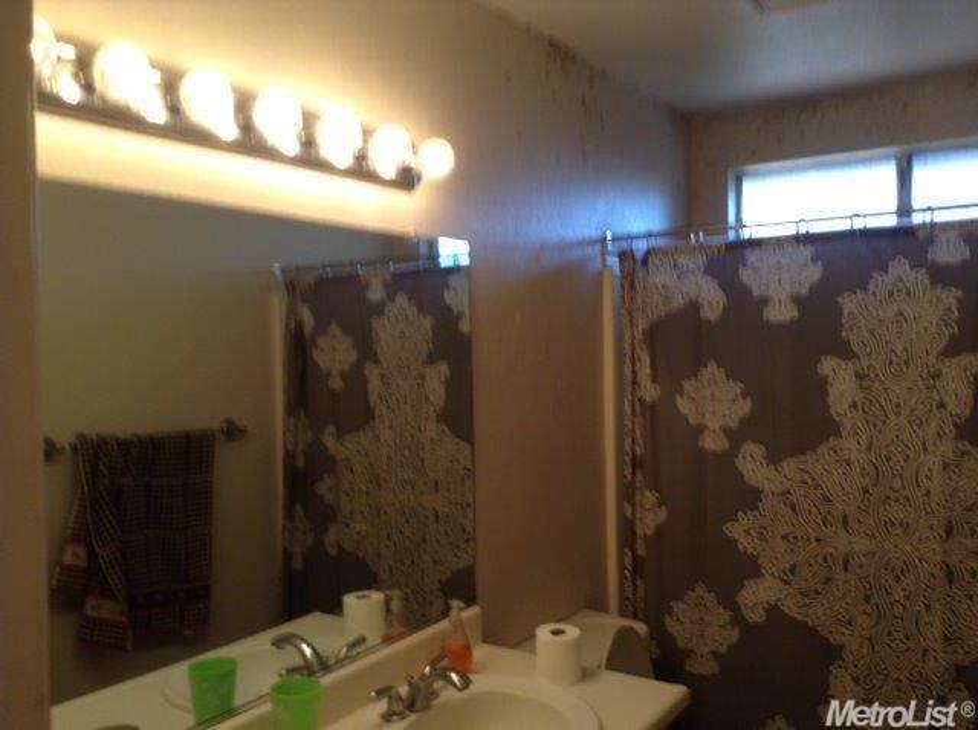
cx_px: 489
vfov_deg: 42.8
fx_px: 931
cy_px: 365
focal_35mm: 33
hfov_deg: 55.4
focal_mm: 3.3
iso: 40
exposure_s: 1/24
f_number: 2.4
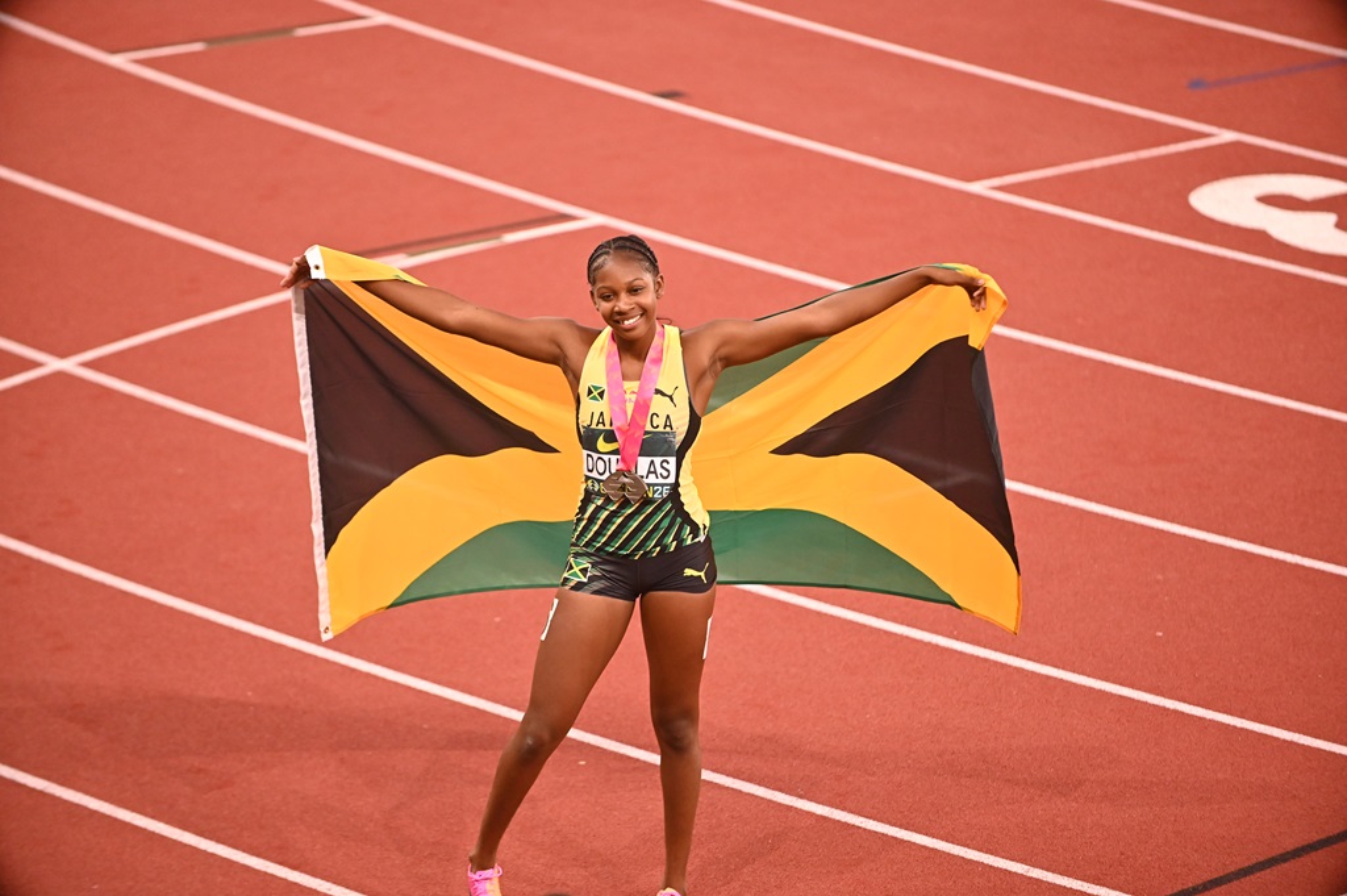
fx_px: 6542
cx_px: 674
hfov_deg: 11.8
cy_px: 448
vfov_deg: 7.8
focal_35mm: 175
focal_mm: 175
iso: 4000
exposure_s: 1/1000
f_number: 4
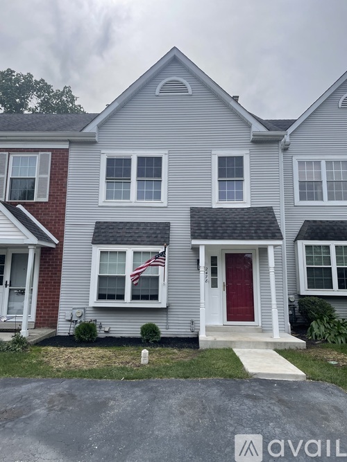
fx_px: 348
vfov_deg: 67.3
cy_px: 231
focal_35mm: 26
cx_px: 174
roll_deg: -0.4
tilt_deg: +8.1
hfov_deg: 53.0
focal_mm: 4.2
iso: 32
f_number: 1.6
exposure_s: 1/3205
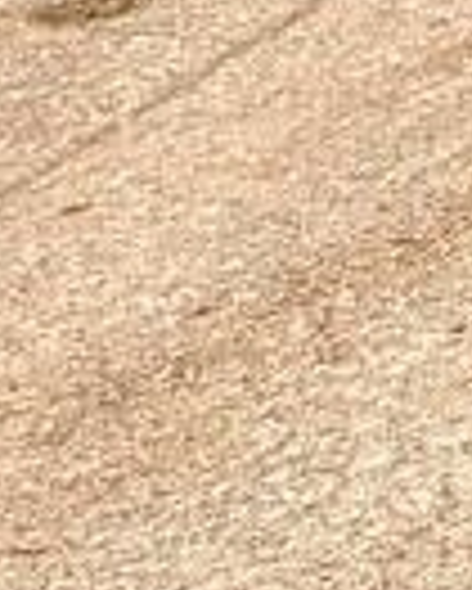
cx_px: 2216
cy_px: -928
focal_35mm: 91
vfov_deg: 13.4
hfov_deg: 6.7
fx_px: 1587
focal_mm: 2.02
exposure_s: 1/6494
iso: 54
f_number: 1.7
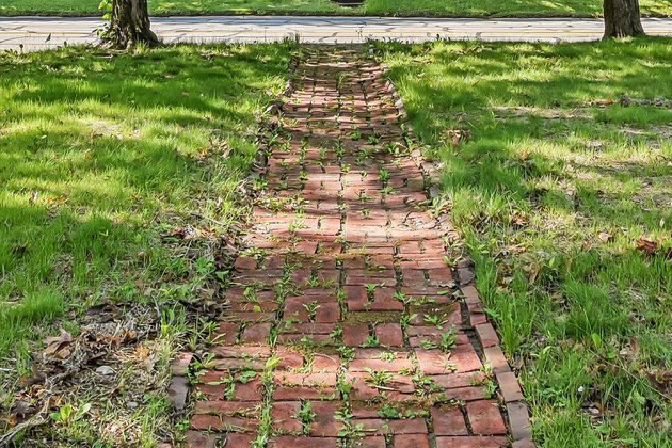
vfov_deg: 23.9
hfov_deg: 38.2
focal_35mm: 52
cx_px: 348
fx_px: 971
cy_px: -75
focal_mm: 16
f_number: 8
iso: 100
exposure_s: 1/80
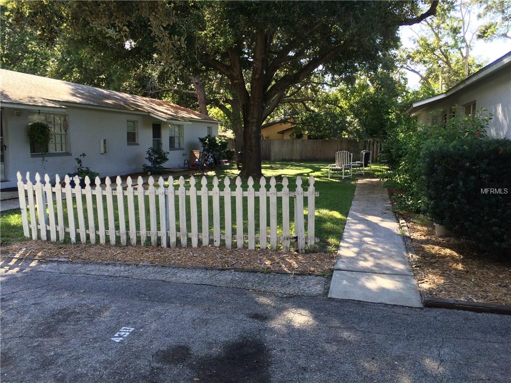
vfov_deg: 48.2
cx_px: 256
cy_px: 192
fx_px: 428
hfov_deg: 61.7
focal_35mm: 29
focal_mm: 4.15
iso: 32
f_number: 2.2
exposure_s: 1/158
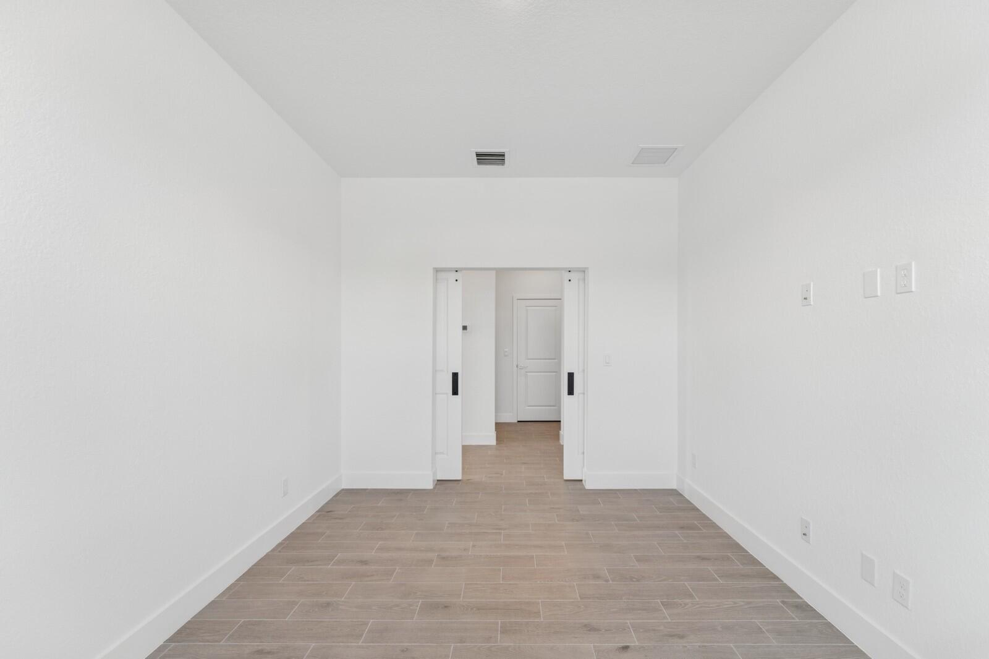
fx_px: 385
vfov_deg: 81.2
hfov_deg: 104.3
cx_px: 494
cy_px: 330
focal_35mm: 14
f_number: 8
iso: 160
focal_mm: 14
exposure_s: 1/6
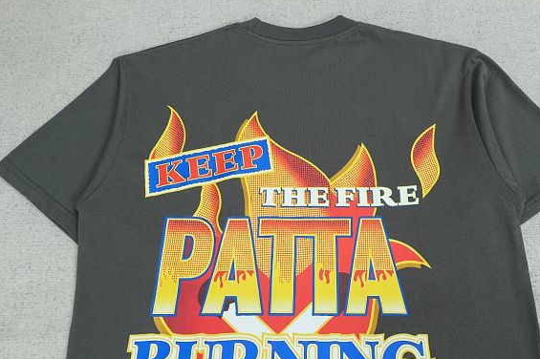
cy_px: 120
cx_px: 307
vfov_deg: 38.4
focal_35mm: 34
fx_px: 510
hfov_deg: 55.6
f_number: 8
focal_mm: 16
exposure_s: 1/160
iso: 1000
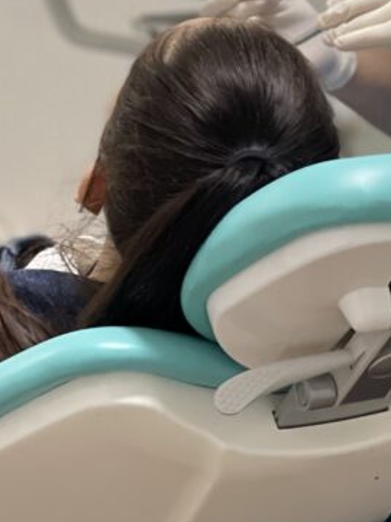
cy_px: -133
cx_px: 337
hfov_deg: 8.1
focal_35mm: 182
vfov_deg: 10.6
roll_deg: -3.7
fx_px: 2741
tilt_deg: -8.1
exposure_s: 1/40
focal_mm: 7.5
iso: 320
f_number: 2.2
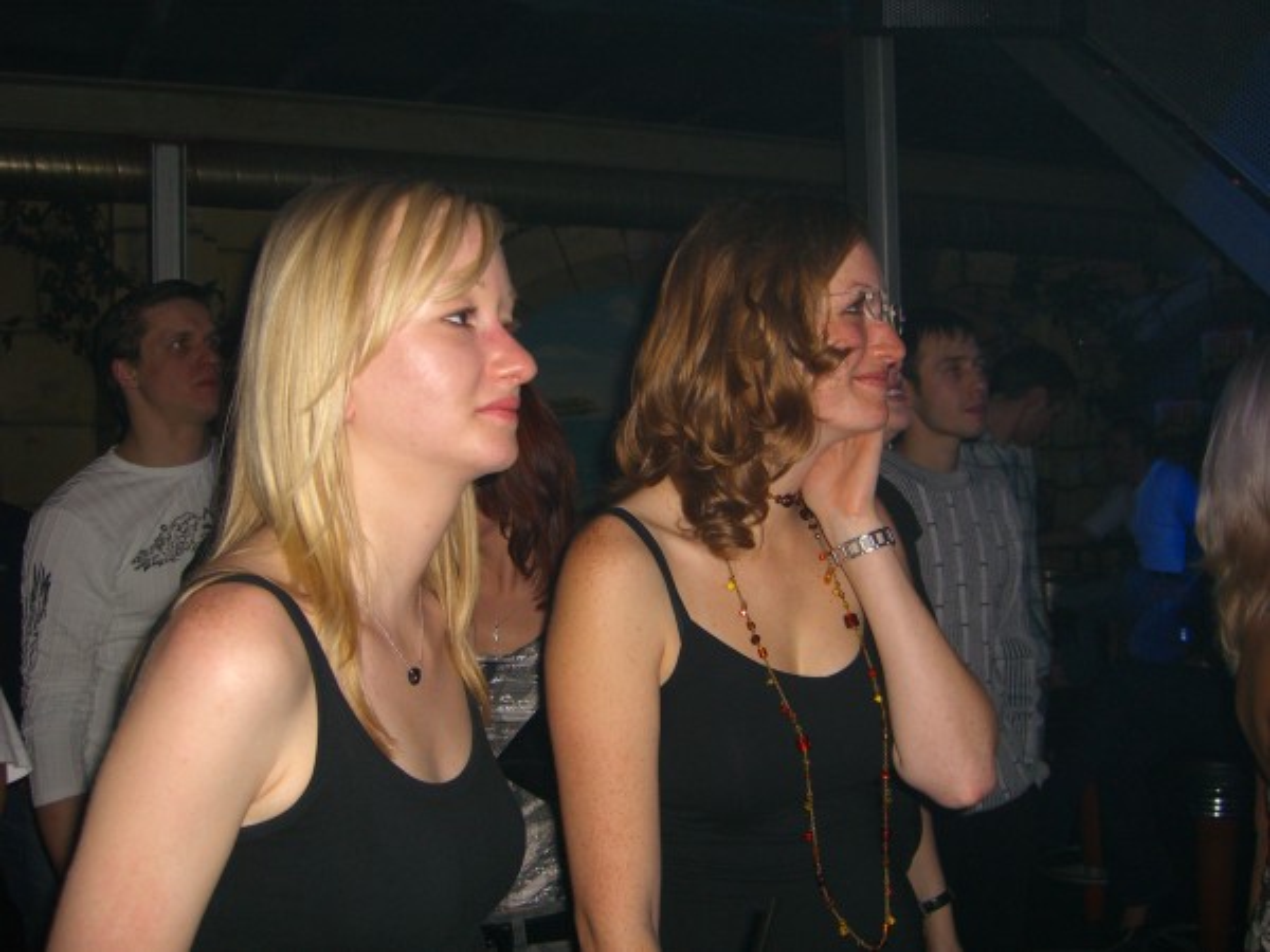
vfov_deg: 37.7
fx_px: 1394
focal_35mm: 38
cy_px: 476
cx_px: 635
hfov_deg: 49.0
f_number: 2.8
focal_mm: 7.9
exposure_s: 1/60
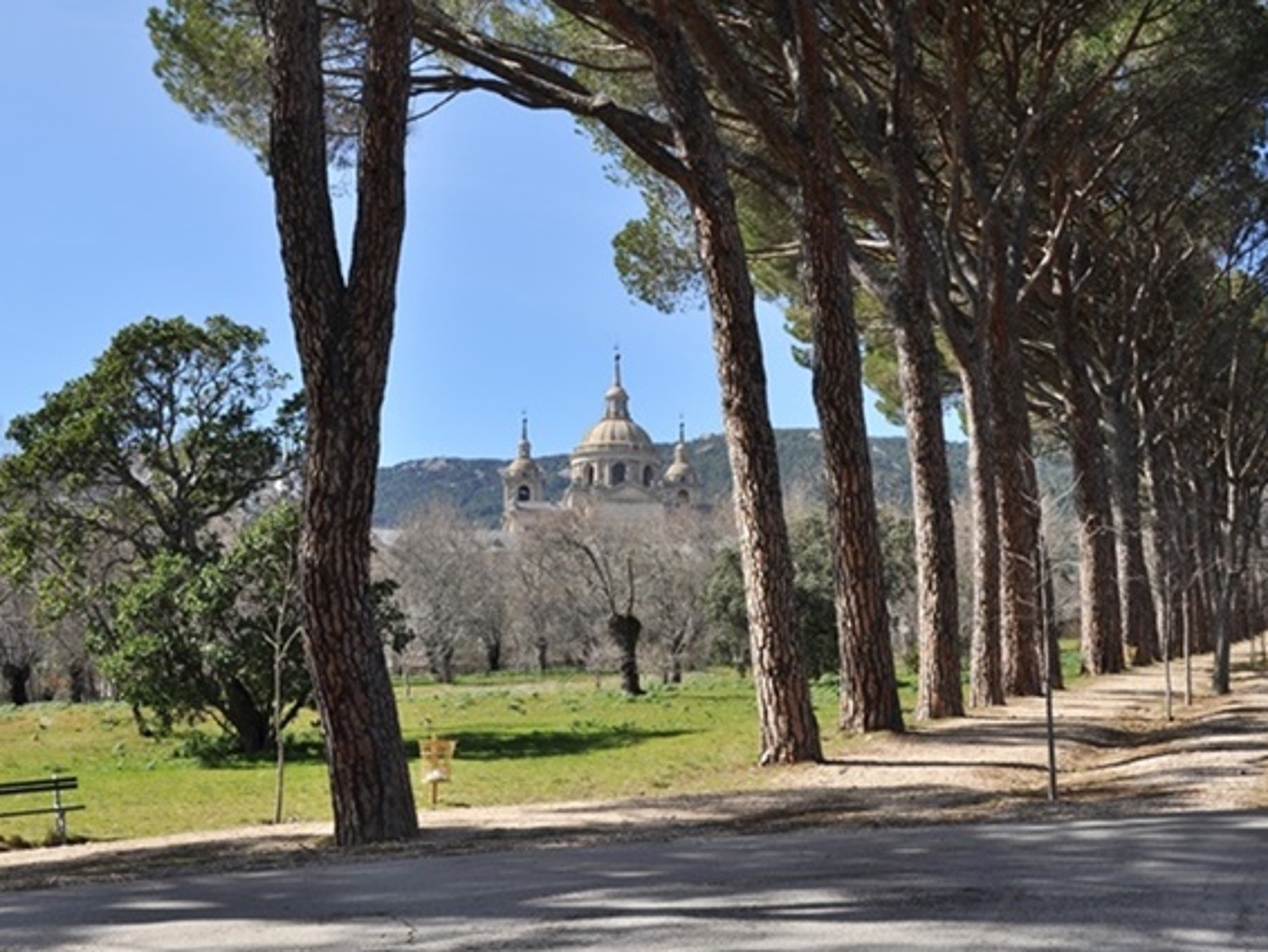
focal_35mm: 53
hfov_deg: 36.2
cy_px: 476
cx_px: 608
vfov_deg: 27.5
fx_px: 1942
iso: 200
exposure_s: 1/400
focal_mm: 32
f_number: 10
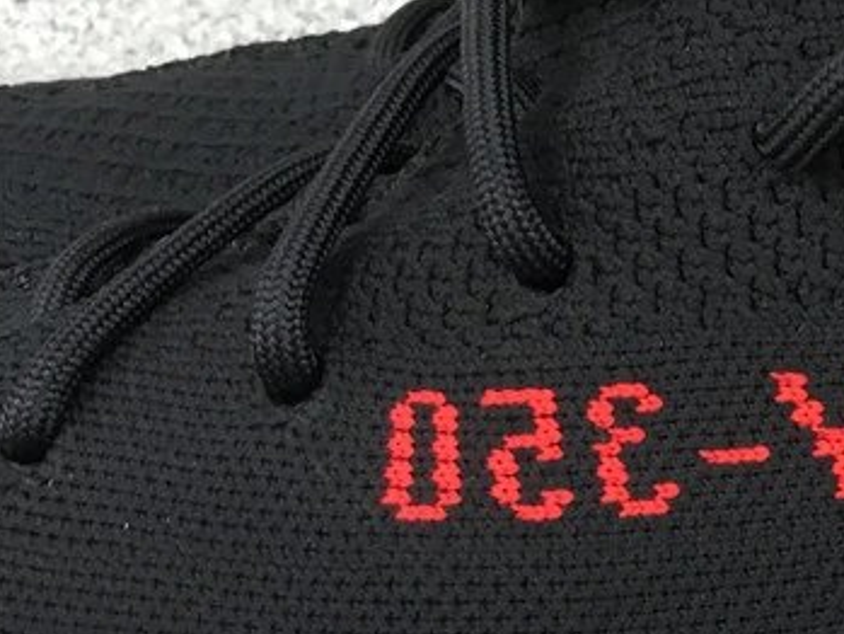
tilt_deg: -22.4
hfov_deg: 22.1
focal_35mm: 80
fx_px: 1951
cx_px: 1069
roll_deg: +2.8
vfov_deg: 18.4
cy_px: 270
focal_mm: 3.3
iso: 80
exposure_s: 1/33
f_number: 2.4
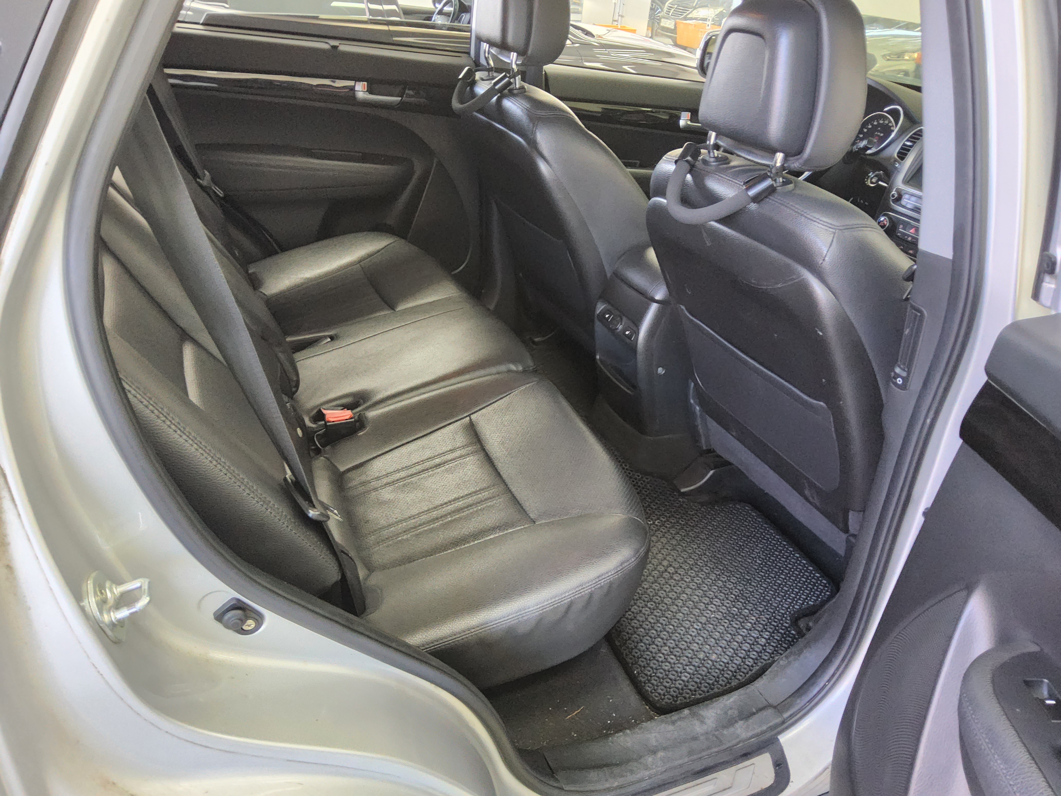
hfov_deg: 69.4
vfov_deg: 54.9
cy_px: 398
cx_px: 530
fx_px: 766
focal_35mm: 25
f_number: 2
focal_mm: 3.08
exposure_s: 1/120
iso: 800
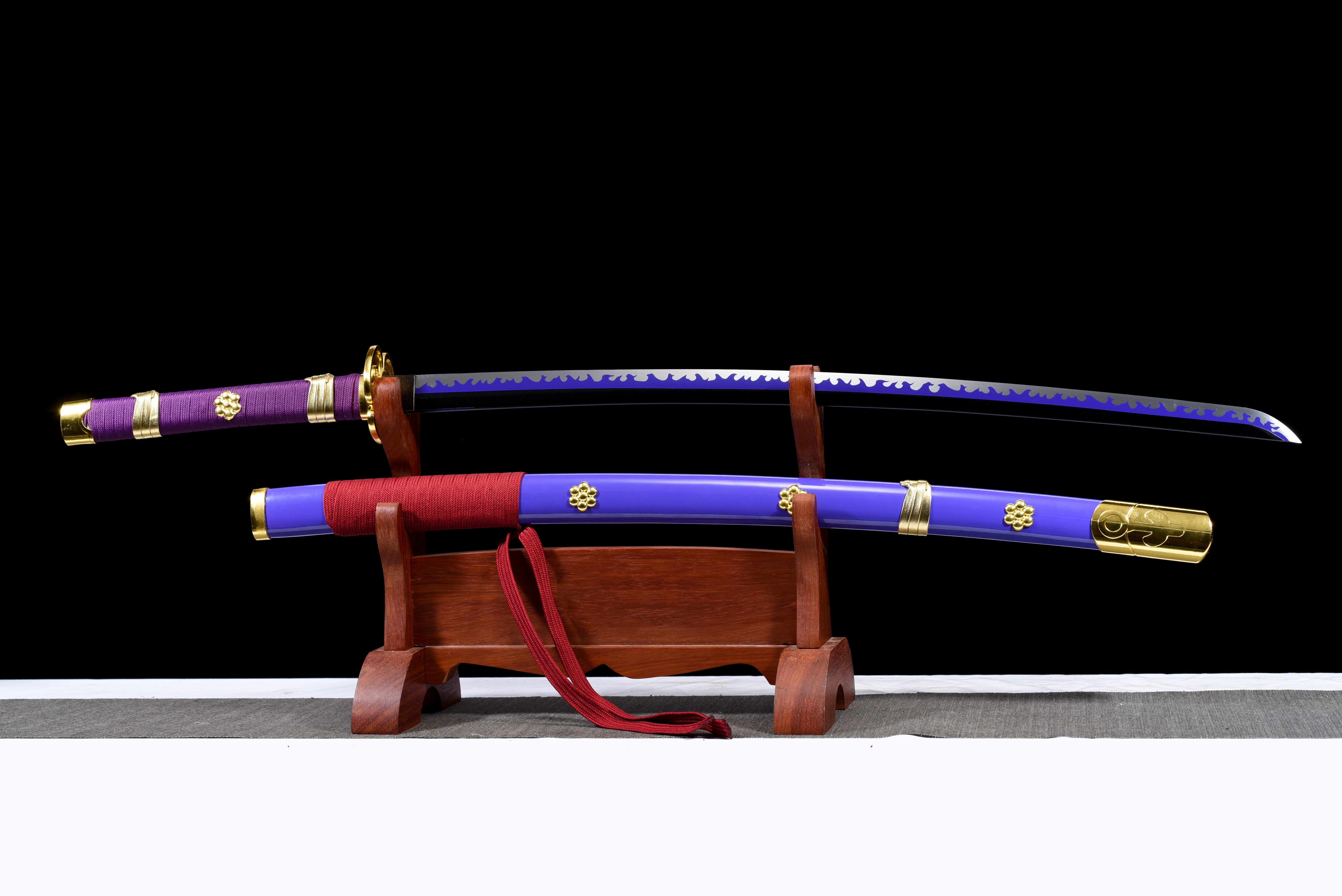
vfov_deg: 22.6
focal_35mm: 60
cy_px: 448
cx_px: 671
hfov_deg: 33.4
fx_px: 2237
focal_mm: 60
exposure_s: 1/160
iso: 200
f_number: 9
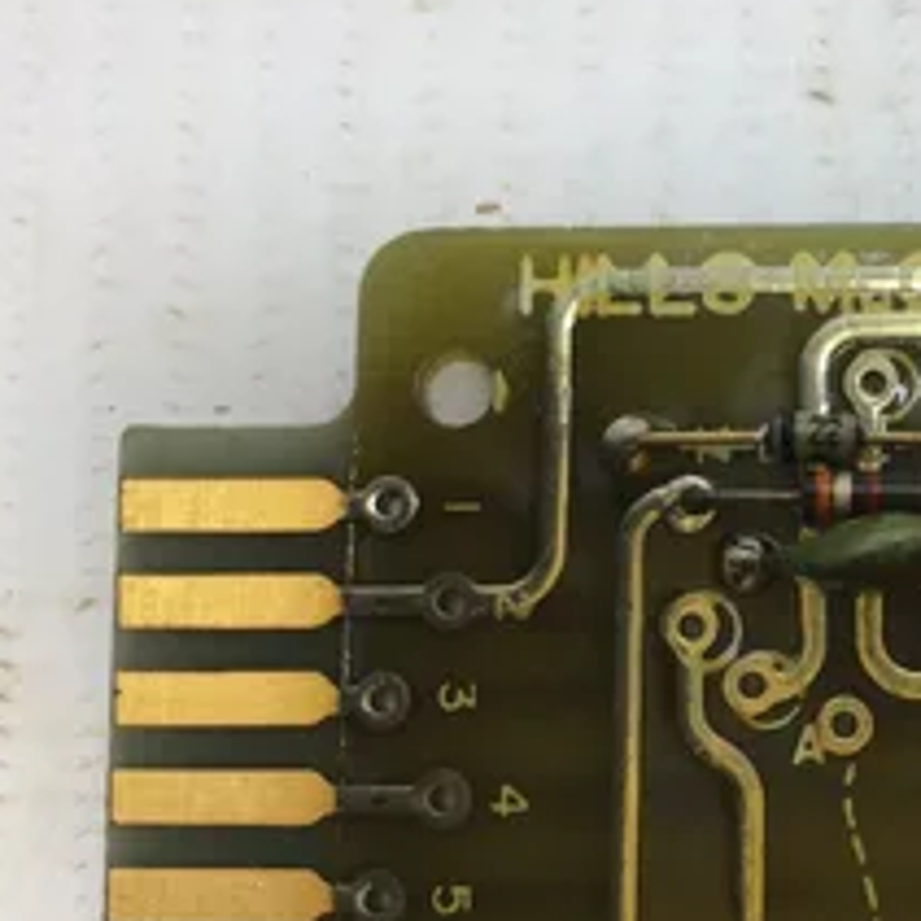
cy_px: 415
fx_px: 1565
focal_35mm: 52
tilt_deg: -82.5
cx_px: 860
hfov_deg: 31.0
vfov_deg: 32.8
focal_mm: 3.3
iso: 25
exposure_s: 1/120
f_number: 2.4
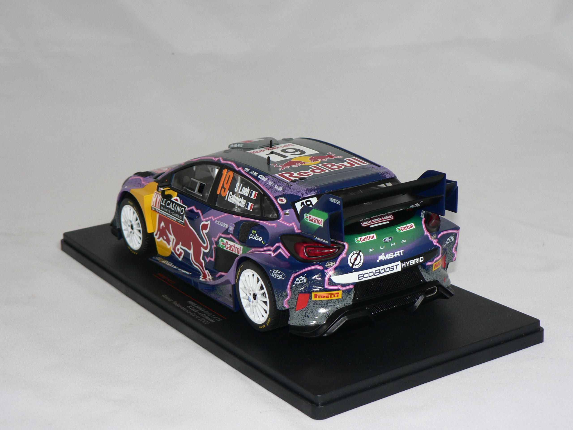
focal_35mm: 66
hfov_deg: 29.4
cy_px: 215
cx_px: 286
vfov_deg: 22.3
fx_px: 1093
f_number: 3.2
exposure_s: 1/60
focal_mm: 11
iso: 80
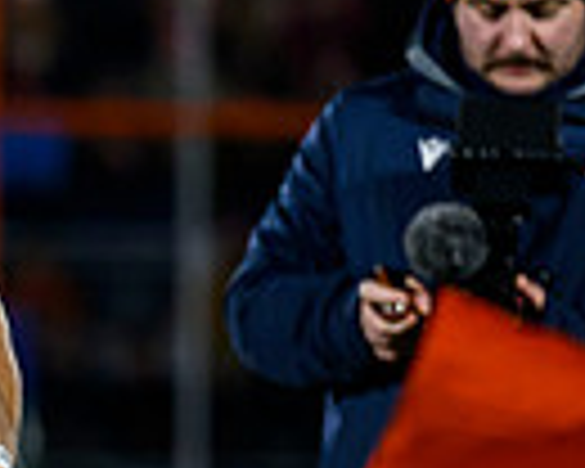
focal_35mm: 1088
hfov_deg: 1.8
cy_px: 577
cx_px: -505
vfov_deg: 1.4
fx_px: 18837
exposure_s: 1/1000
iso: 3200
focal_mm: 200
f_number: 3.5
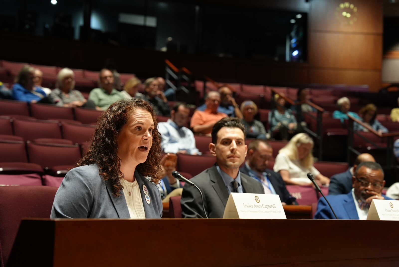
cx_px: 200
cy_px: 134
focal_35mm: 70
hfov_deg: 28.8
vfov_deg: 19.5
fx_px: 776
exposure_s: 1/160
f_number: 4
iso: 3200
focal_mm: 70
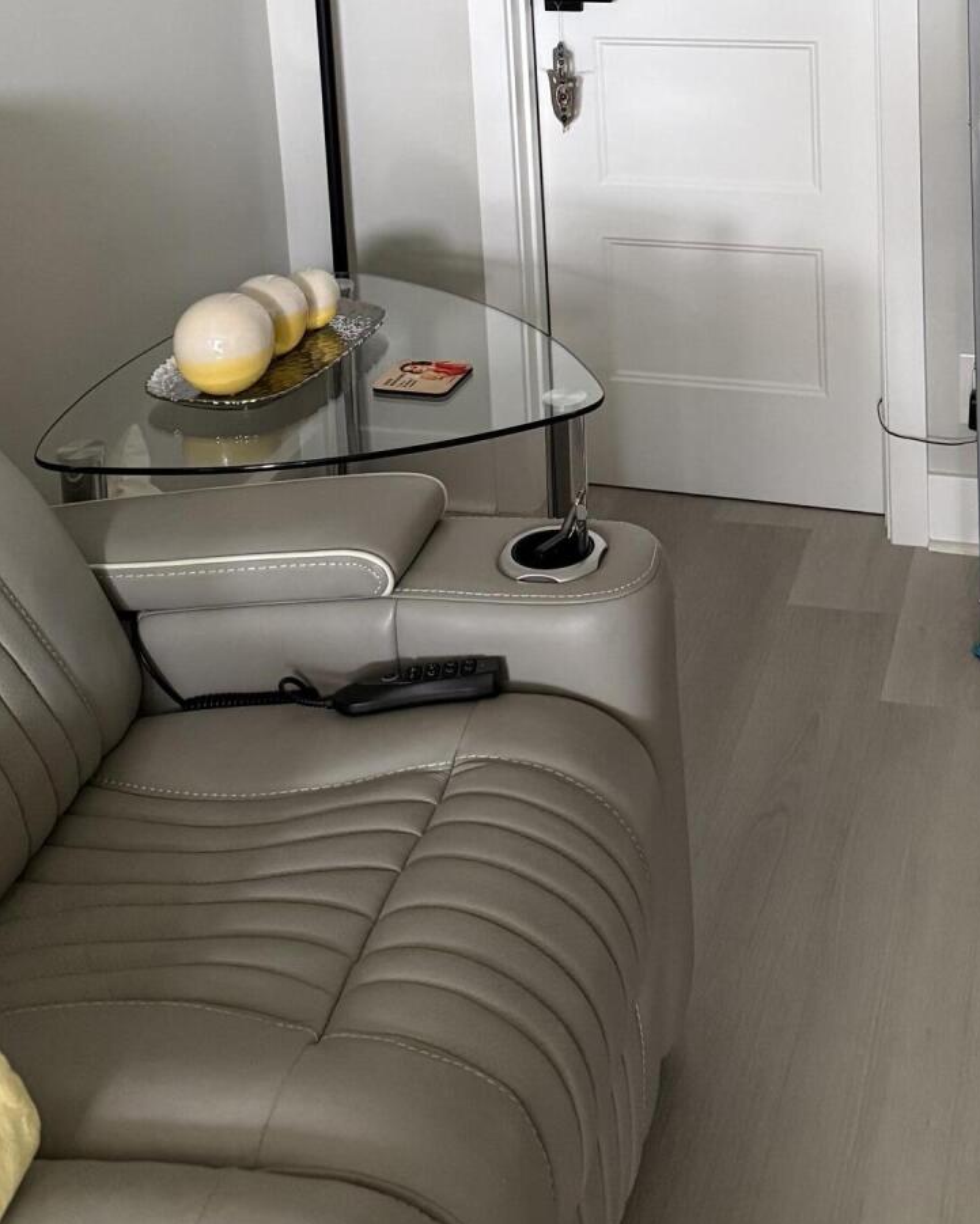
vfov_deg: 33.0
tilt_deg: -11.1
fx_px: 1885
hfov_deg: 28.9
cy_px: 0
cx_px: 670
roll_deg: +1.6
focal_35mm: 52
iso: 500
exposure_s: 1/60
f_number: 1.78
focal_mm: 6.76
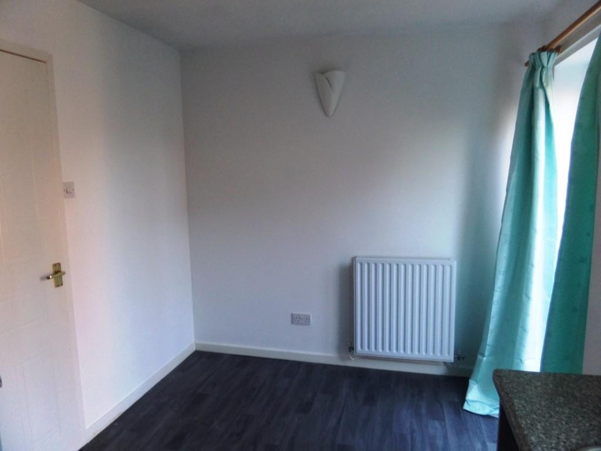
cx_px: 300
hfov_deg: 71.6
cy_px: 226
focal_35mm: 24
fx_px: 417
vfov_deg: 56.8
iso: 160
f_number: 3.2
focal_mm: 4
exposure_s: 1/30
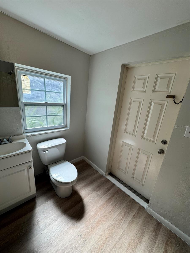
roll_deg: -6.1
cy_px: 126
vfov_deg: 102.1
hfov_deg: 85.7
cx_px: 95
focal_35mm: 14
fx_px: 102
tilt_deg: -17.6
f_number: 2.2
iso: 40
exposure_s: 1/132
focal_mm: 2.22
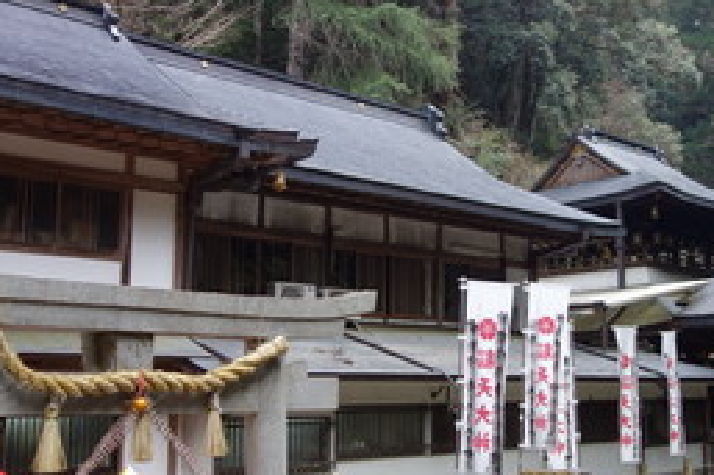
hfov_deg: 40.1
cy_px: 253
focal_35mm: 49
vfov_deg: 27.5
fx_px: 971
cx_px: 447
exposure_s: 1/80
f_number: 1.8
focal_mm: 10.4
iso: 125
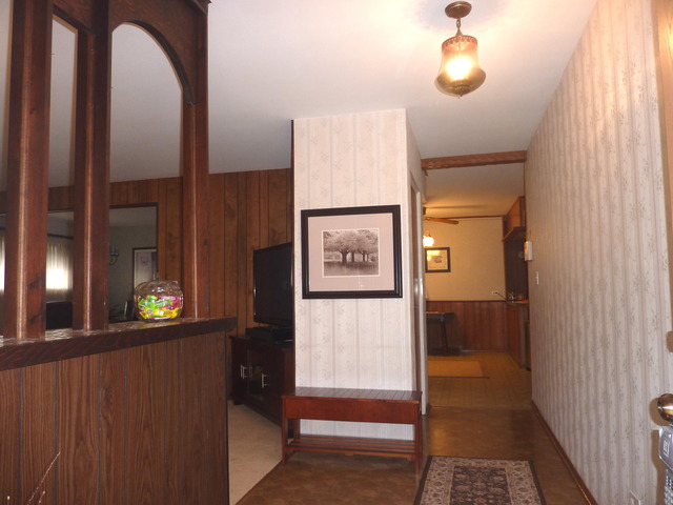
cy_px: 252
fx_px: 486
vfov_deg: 54.9
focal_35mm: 25
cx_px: 336
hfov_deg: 69.4
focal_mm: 4.1
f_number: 3.3
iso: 200
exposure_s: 1/30
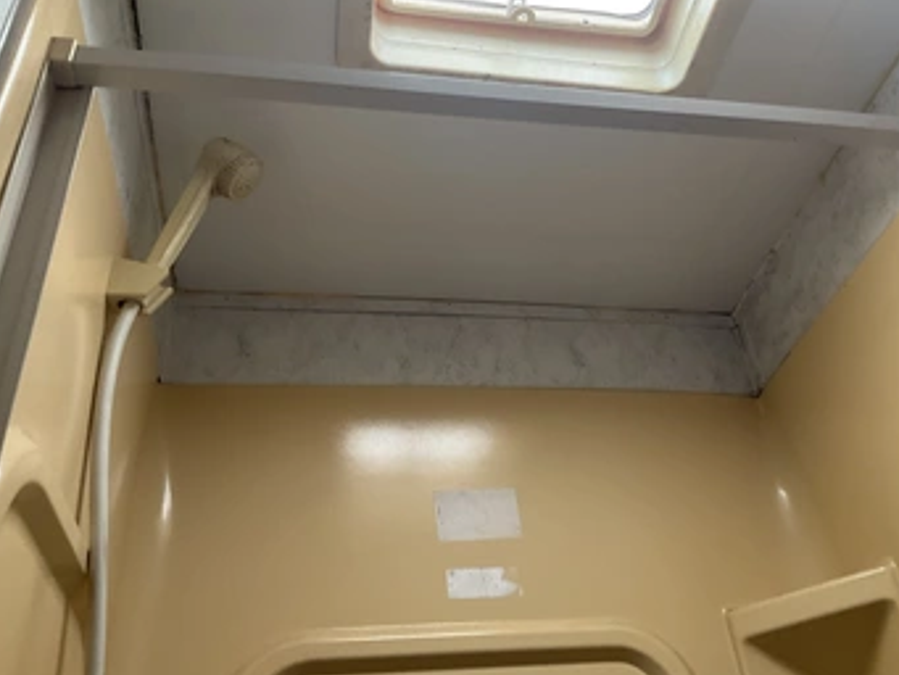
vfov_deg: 41.8
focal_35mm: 34
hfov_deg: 53.8
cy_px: 319
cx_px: 496
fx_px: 883
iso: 160
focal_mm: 3
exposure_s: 1/60
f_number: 1.8
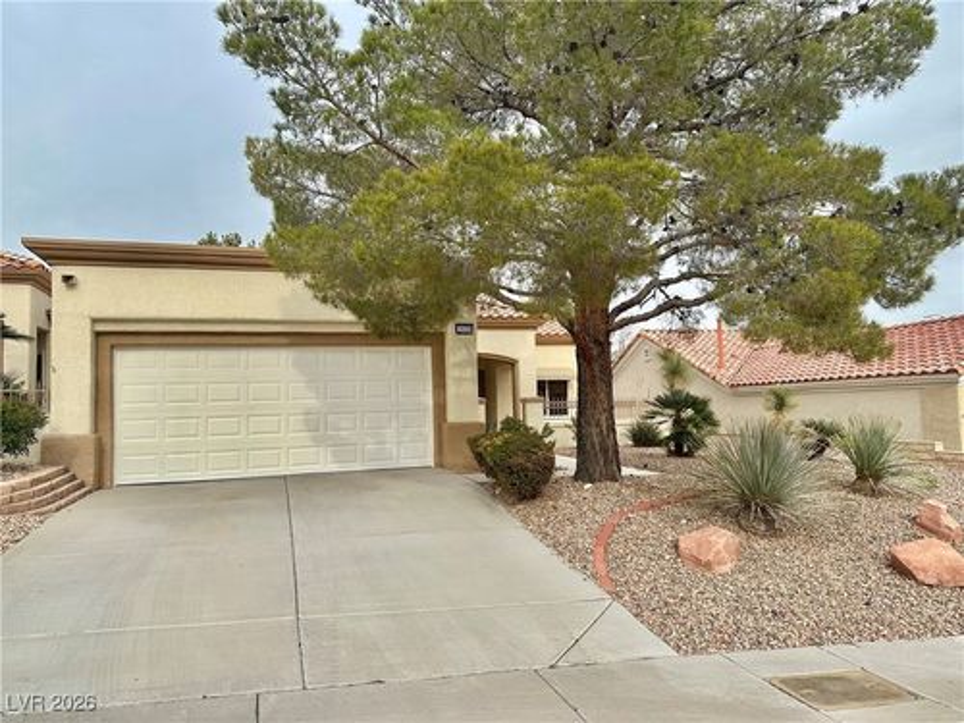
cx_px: 482
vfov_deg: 56.8
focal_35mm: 24
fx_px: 668
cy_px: 362
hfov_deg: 71.6
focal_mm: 6.86
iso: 80
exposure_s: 1/2591
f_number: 1.78
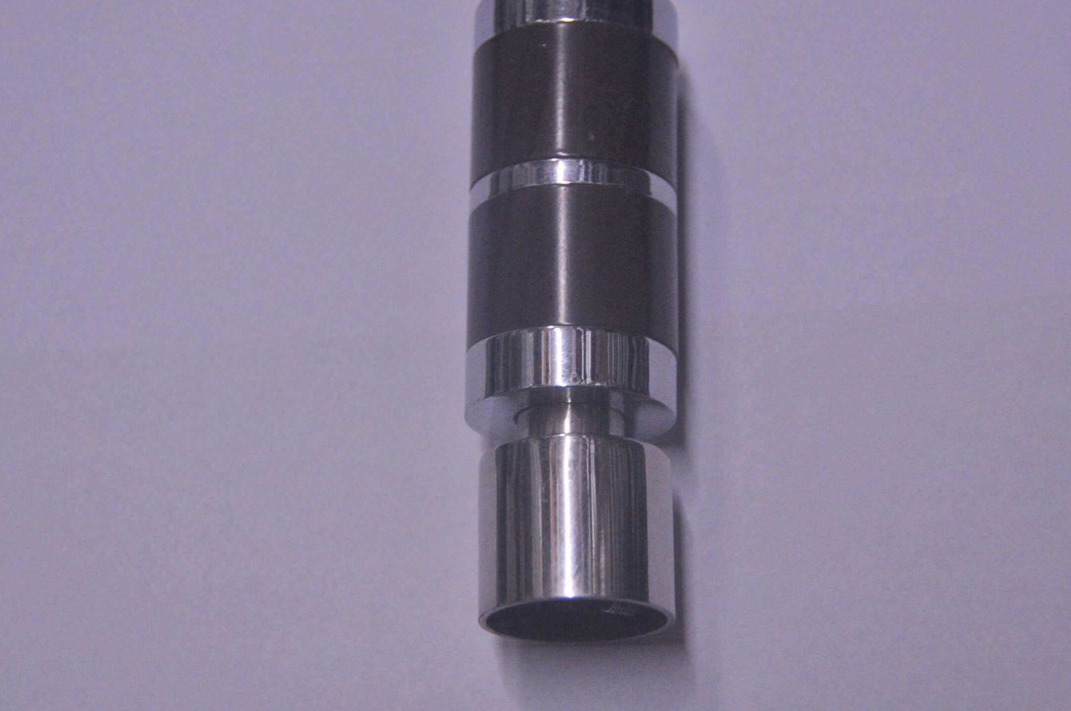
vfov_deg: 12.8
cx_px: 548
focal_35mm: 107
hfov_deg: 19.1
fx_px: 3179
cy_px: 314
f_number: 4.8
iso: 1250
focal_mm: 60
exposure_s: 1/125
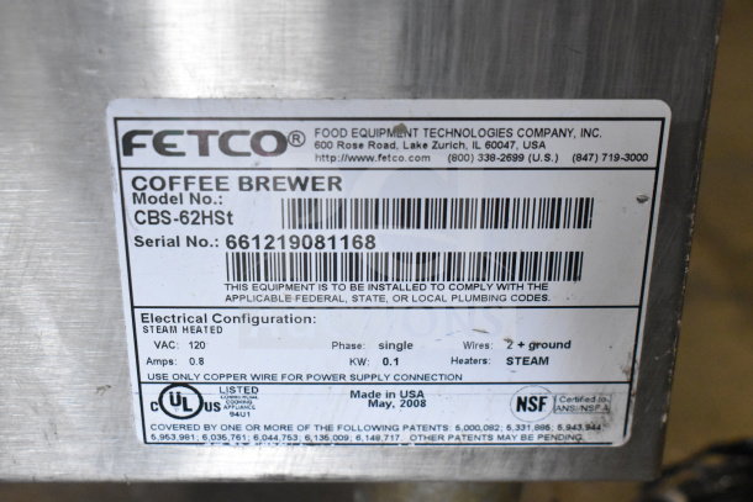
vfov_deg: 23.8
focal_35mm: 57
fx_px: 1192
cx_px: 376
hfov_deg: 35.0
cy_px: 251
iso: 6400
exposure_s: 1/160
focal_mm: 38
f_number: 6.3
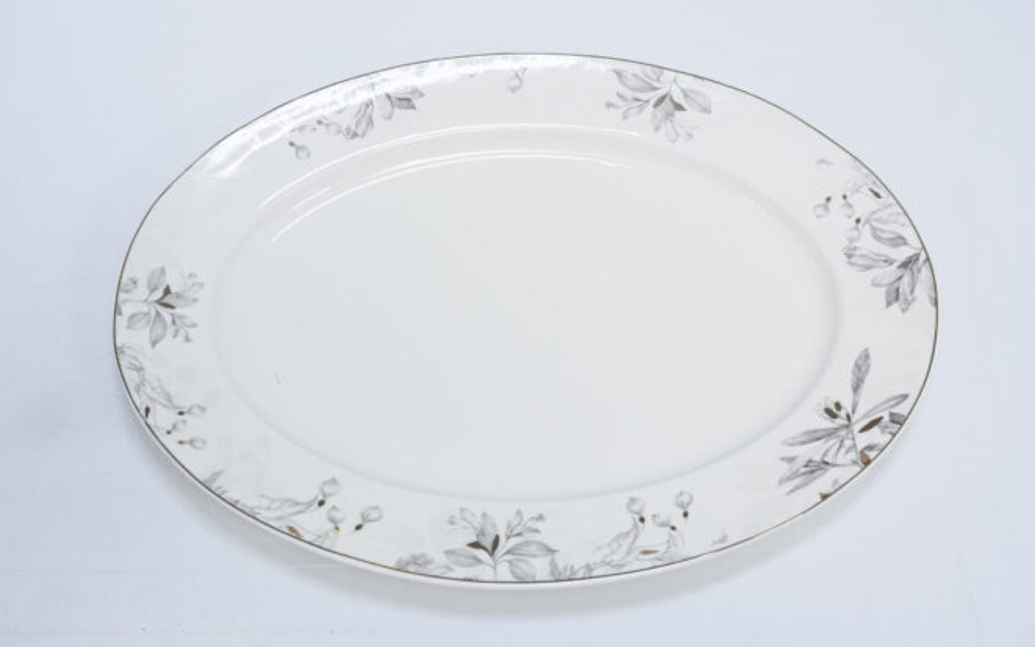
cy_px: 314
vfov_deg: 23.6
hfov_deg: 36.9
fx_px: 1552
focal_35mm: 55
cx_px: 500
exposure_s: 1/160
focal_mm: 51
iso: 6400
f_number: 13
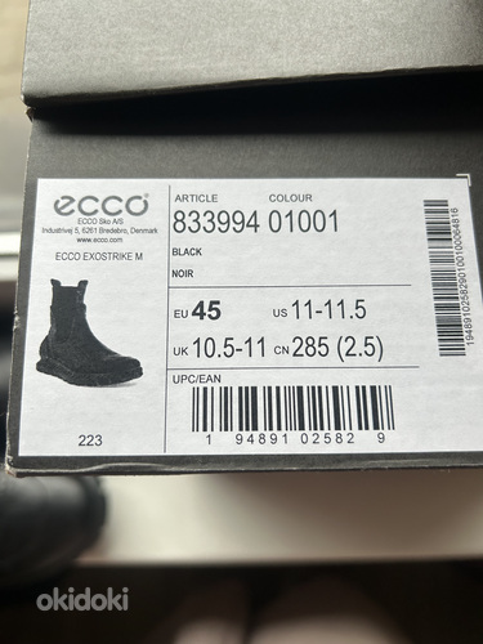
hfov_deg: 53.1
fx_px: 484
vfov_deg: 67.3
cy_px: 322
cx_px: 242
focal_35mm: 26
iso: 64
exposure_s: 1/121
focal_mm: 5.7
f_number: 1.5
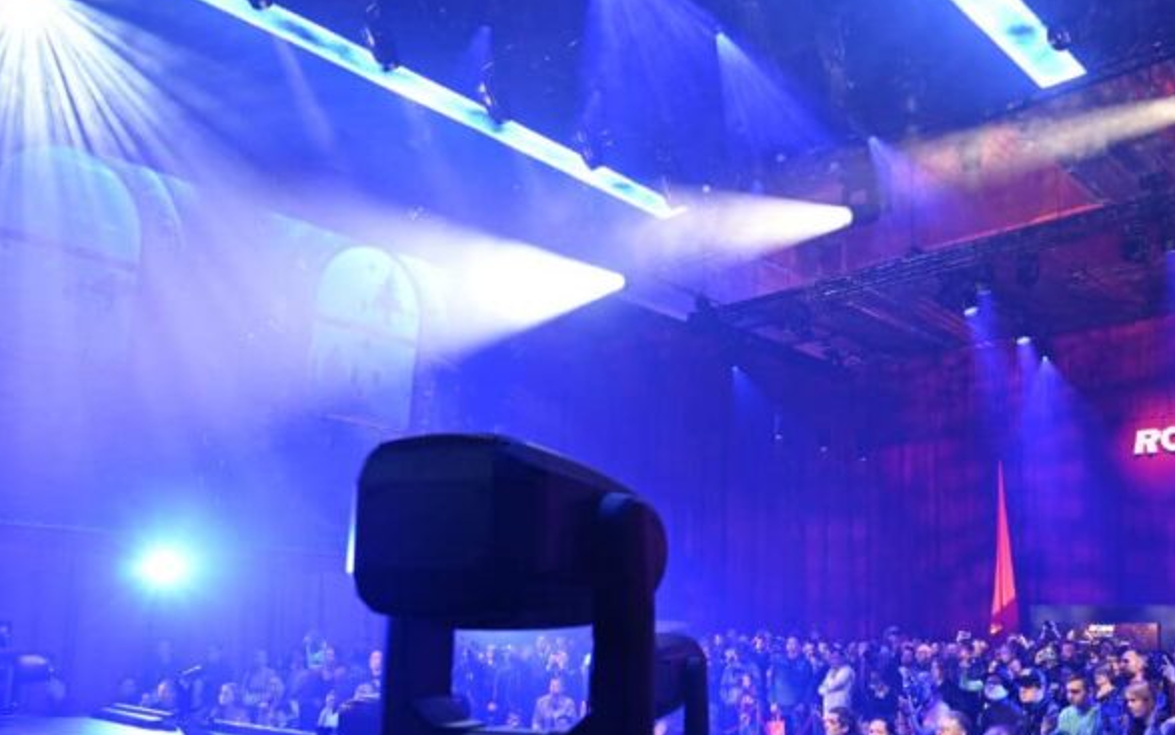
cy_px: 492
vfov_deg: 39.0
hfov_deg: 58.7
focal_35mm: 32
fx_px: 1025
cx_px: 751
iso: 2000
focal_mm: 24
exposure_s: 1/125
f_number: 4
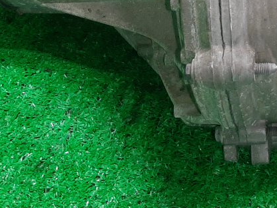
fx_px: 720
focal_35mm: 90
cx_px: 297
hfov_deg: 20.8
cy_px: -32
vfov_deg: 15.9
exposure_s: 1/50
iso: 162
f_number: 1.7
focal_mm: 3.93
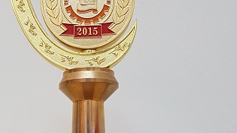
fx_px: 339
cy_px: 163
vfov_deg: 20.6
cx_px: 83
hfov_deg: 38.2
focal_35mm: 54
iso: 200
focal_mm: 4.2
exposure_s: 1/25
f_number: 1.7
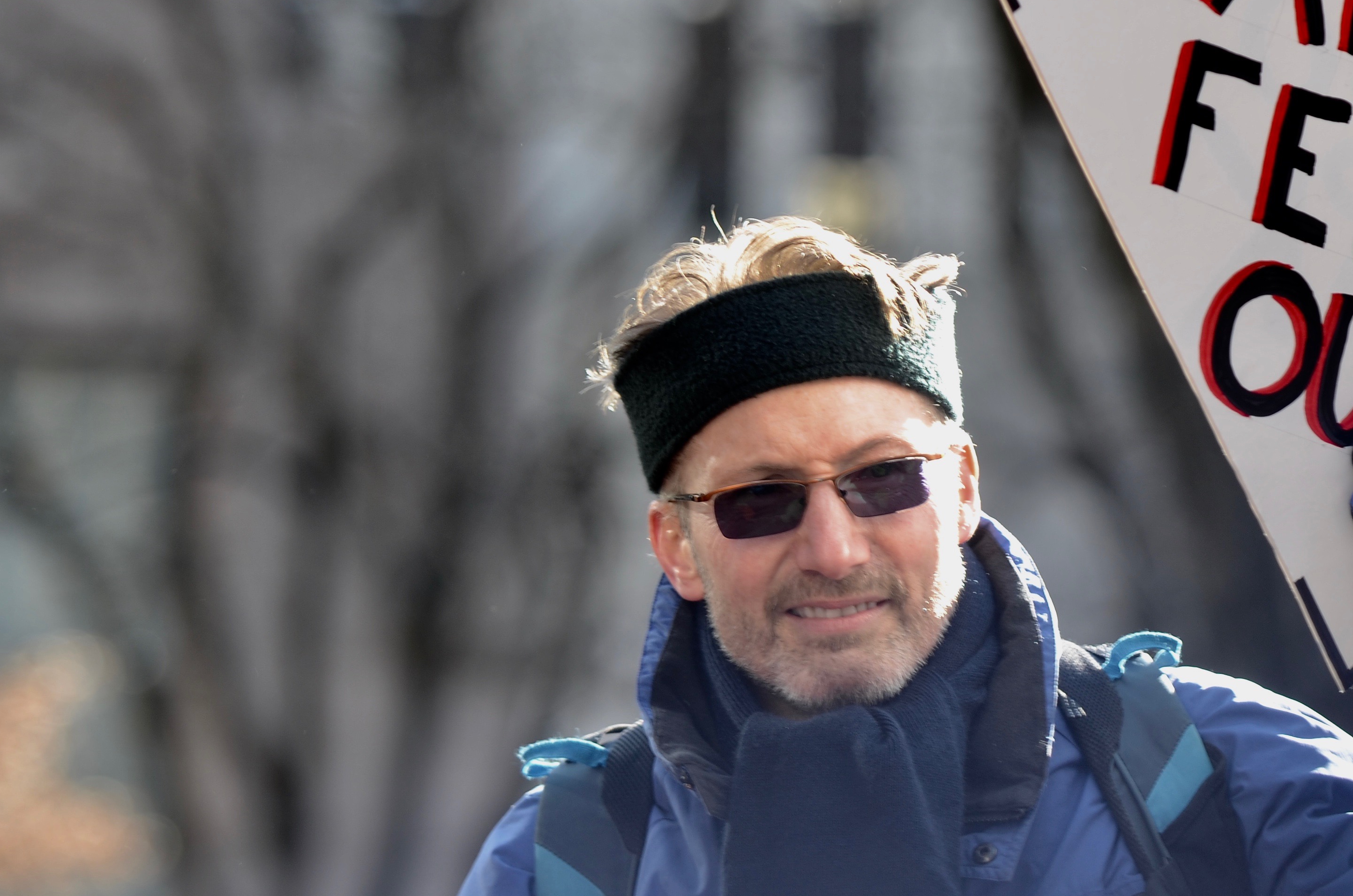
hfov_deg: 6.9
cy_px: 346
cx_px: 1088
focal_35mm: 297
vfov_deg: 4.6
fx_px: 11139
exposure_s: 1/100
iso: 100
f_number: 3.2
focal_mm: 116
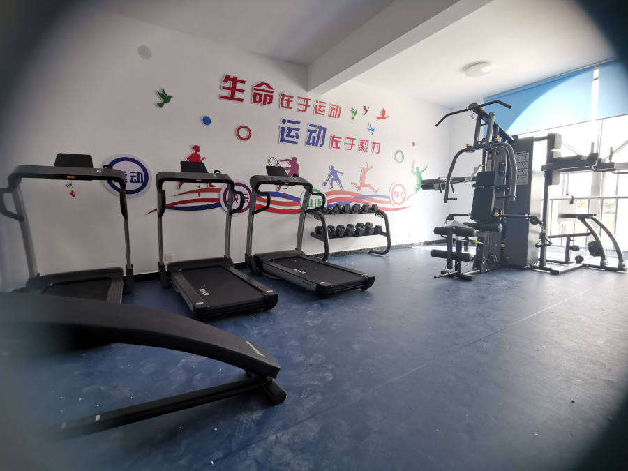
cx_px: 314
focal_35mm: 17
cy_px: 236
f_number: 2.2
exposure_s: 1/100
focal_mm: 2.26
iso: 64
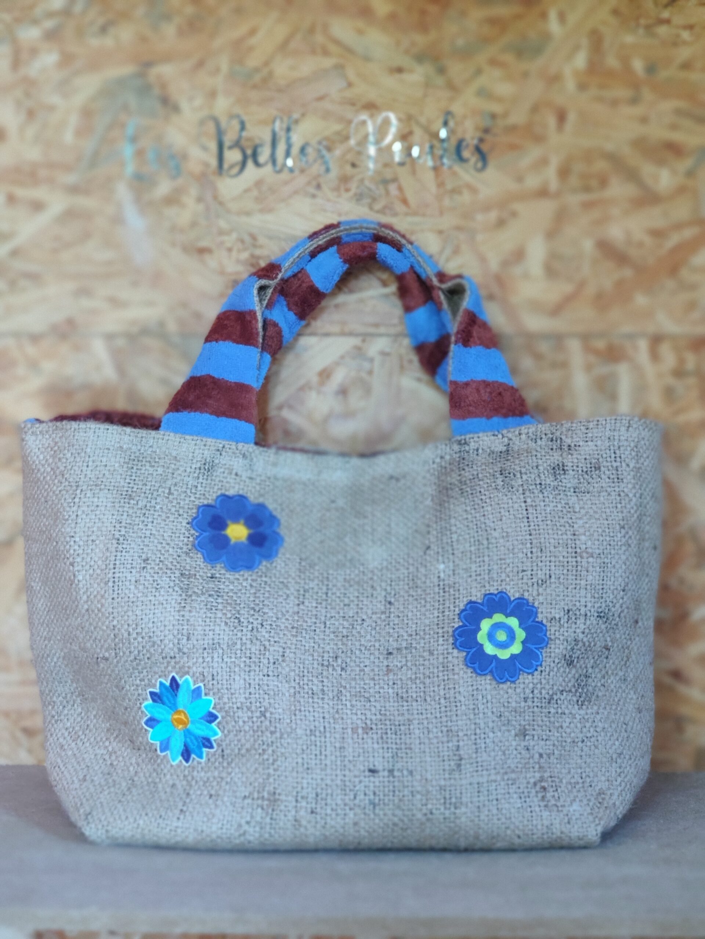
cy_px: 470
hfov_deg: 19.9
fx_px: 2009
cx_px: 352
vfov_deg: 26.3
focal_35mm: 74
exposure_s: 1/50
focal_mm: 6.95
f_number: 2.44
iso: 4000
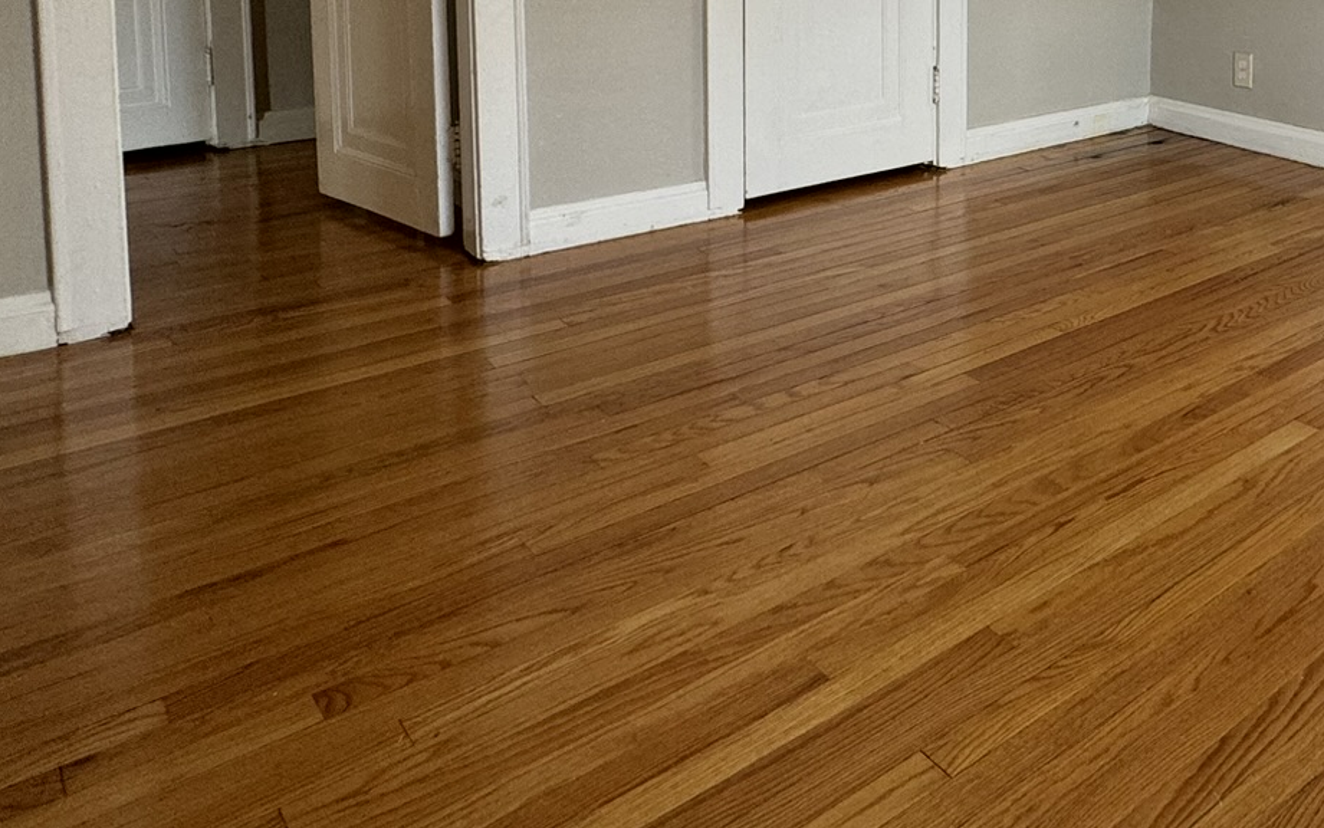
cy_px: -23
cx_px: 1118
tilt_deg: -5.6
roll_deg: -0.8
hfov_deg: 53.0
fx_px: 1191
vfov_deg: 34.4
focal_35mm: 33
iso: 125
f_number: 2.2
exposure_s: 1/99
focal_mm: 2.22
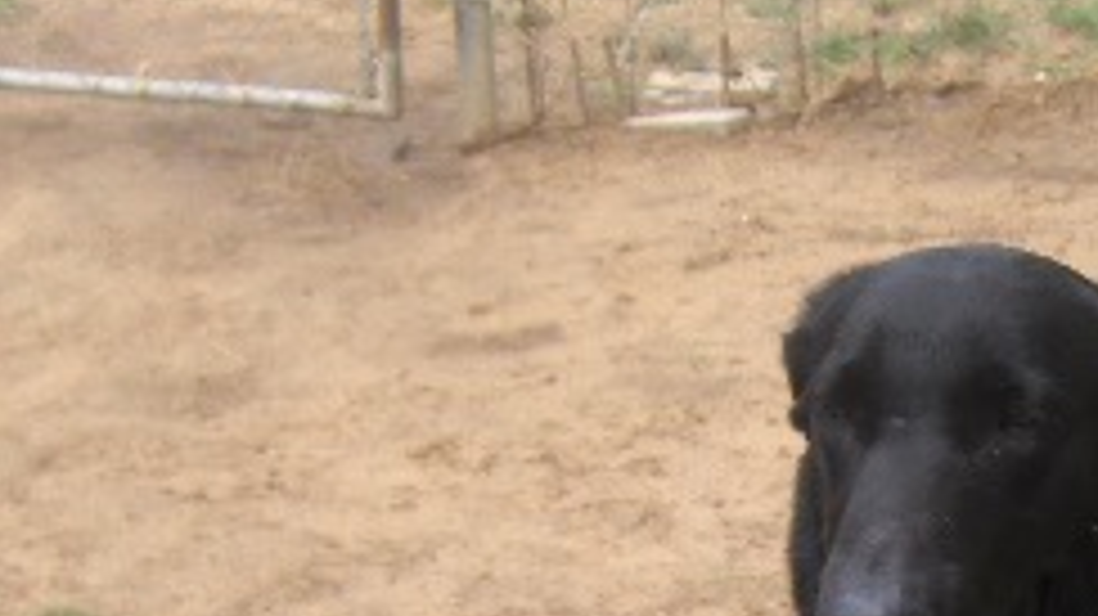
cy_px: 800
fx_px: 2910
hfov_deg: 20.7
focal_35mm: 100
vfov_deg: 11.8
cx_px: 1071
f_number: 4.3
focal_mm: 7.5
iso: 100
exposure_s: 1/167
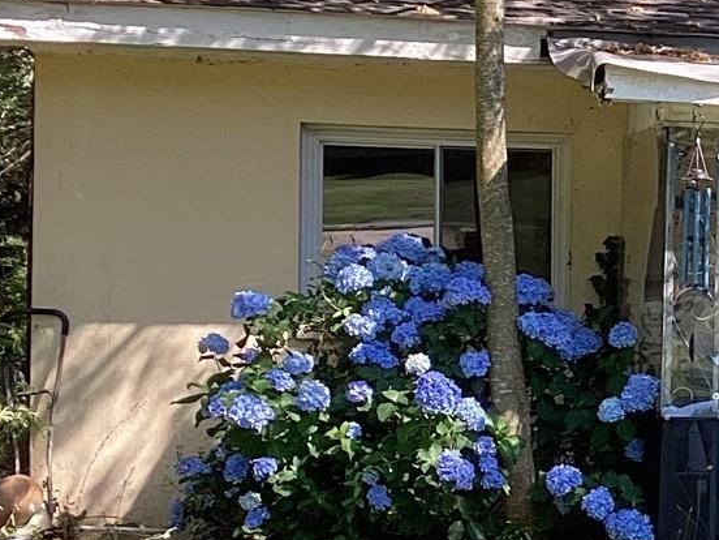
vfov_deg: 12.9
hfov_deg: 16.1
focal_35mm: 115
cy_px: 347
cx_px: 970
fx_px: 2389
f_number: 2.4
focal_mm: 3.3
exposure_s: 1/199
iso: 25
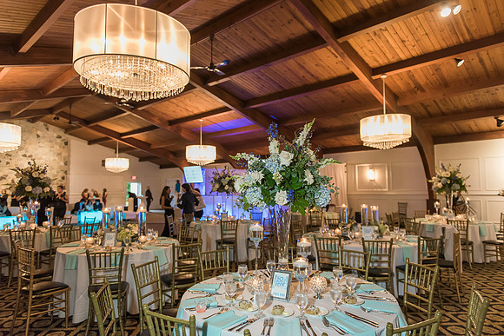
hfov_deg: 73.7
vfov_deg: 53.2
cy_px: 168
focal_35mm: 24
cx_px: 252
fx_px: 336
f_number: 2.8
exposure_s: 1/100
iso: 2500
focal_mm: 24
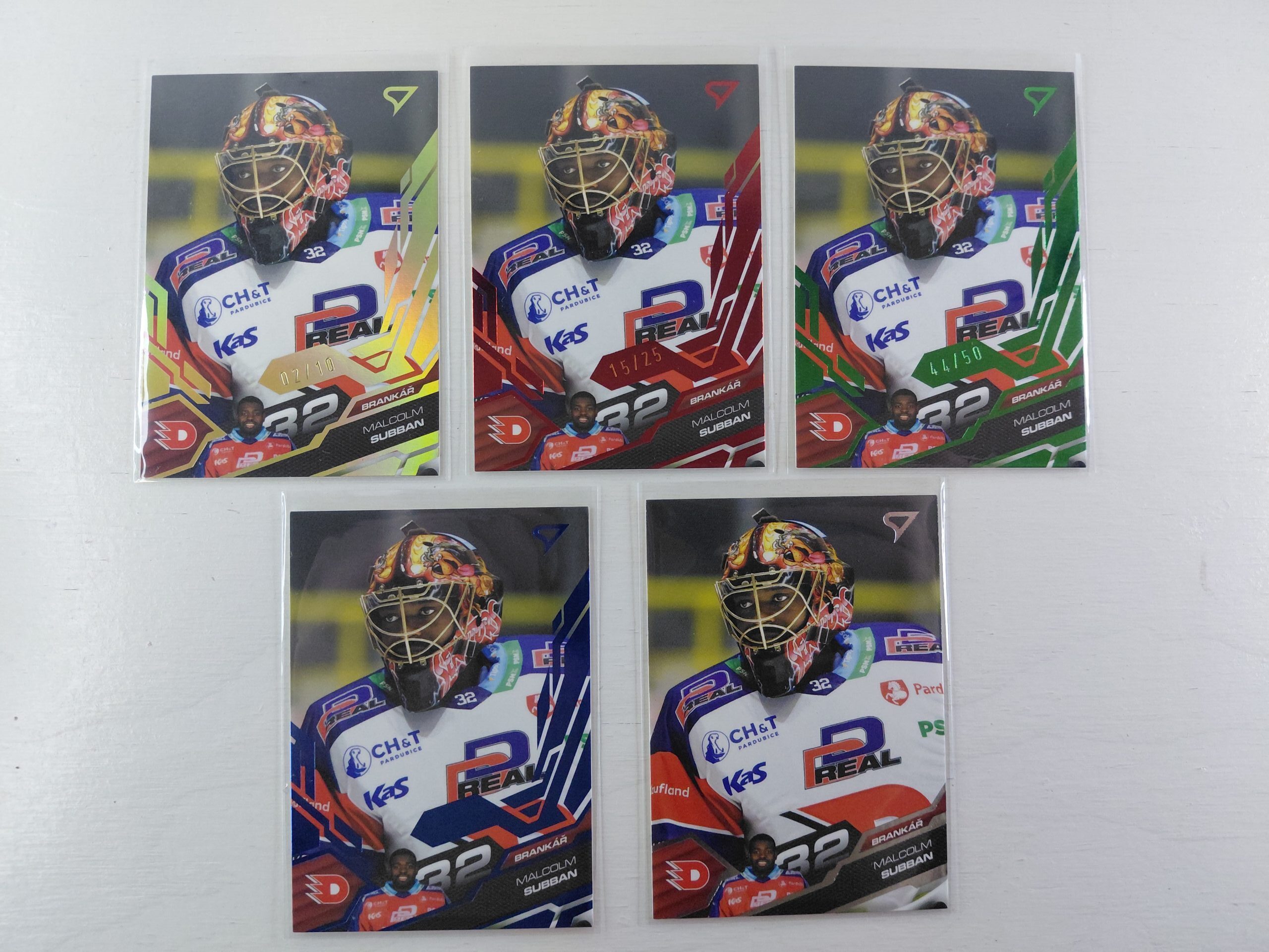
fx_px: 916
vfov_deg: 54.9
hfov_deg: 69.4
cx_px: 634
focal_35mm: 25
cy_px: 476
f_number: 1.8
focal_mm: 4.69
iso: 250
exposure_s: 1/100
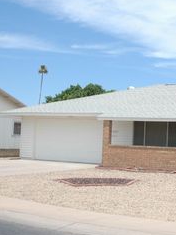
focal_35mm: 138
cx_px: 201
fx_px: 937
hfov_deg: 10.6
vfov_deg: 14.3
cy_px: 109
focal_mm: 45
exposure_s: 1/1000
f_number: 8
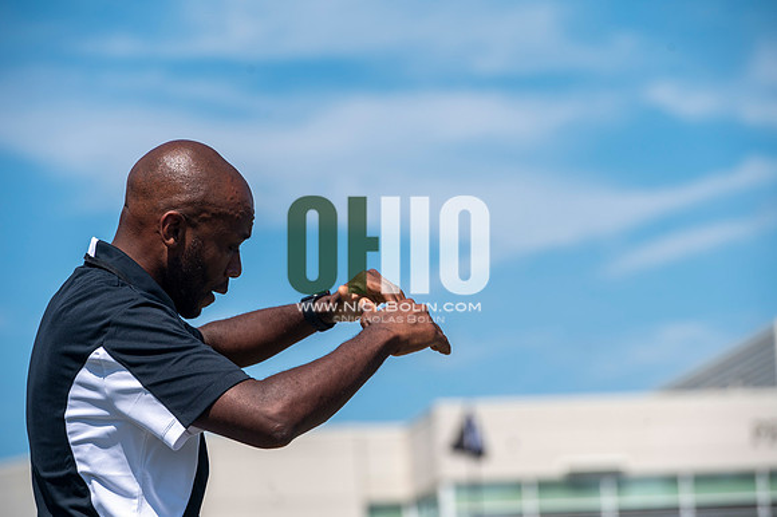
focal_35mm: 200
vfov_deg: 6.9
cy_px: 258
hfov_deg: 10.3
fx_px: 4314
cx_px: 388
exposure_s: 1/800
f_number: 6.3
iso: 125
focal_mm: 200
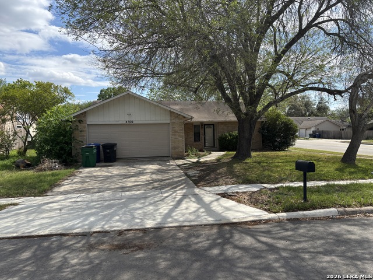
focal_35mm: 26
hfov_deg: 67.3
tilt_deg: -2.3
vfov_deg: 53.1
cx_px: 186
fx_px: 280
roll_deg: +0.8
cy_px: 140
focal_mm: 5.96
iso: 50
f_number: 1.6
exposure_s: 1/2639
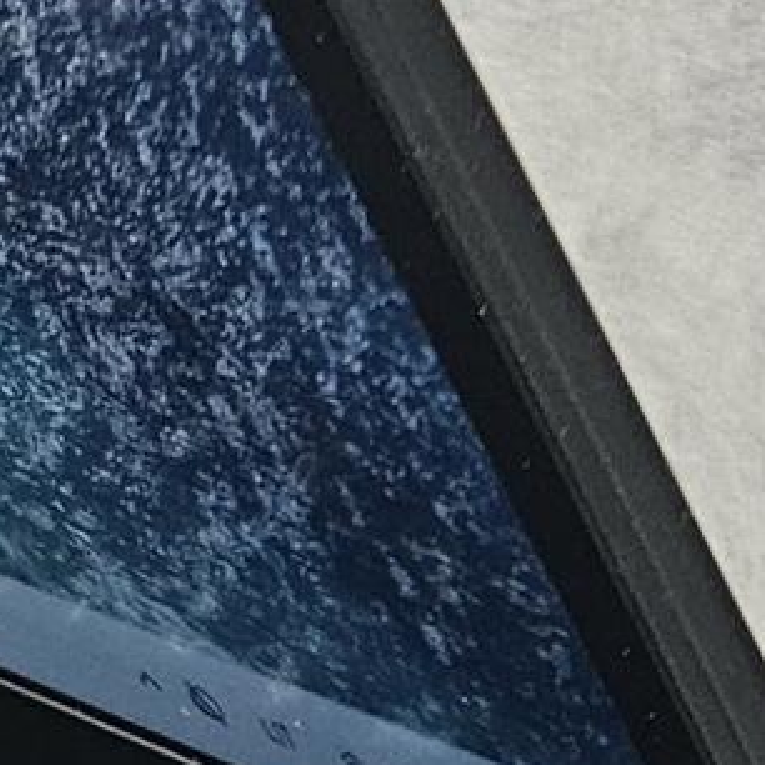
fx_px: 4250
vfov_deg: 10.2
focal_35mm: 170
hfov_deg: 9.5
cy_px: -8
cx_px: -810
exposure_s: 1/100
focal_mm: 5.4
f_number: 1.8
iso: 500
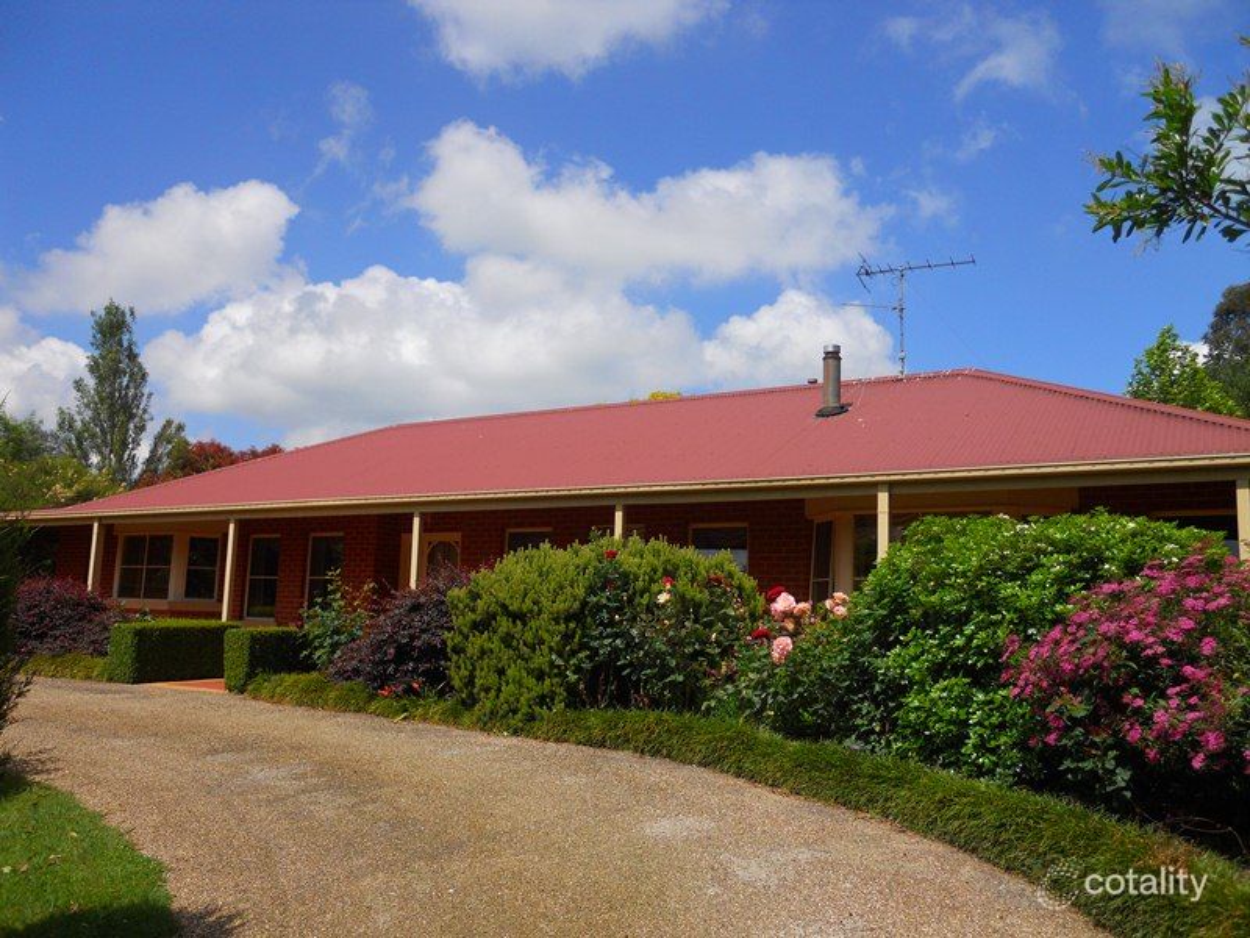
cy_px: 469
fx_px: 1011
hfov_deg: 63.4
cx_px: 625
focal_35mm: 28
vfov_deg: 49.7
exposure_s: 1/500
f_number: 5.4
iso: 80
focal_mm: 5
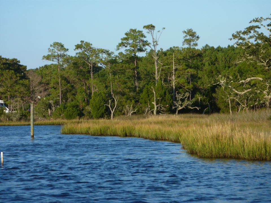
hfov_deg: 14.4
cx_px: 136
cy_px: 102
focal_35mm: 137
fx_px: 1073
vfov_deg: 10.8
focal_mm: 22.5
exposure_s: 1/320
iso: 80
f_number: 4.5
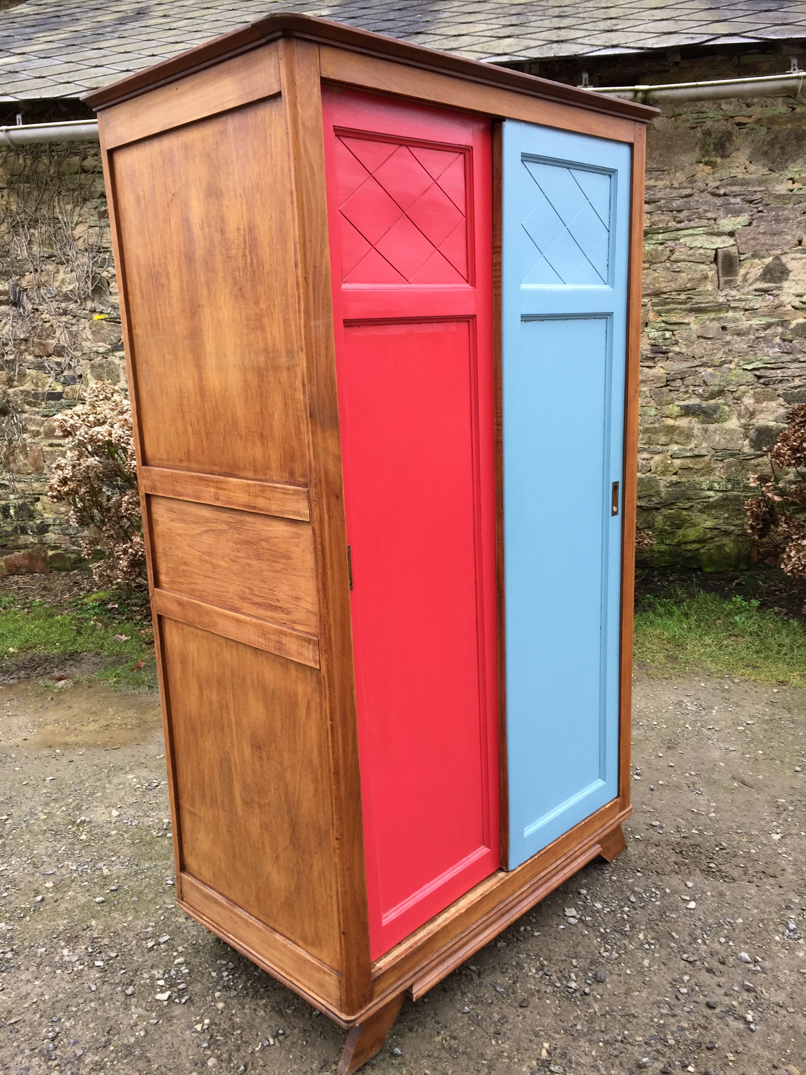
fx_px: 900
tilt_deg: -12.2
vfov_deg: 61.7
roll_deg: +1.2
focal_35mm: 29
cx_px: 403
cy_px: 538
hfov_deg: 48.2
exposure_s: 1/120
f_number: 2.2
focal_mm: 4.15
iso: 40
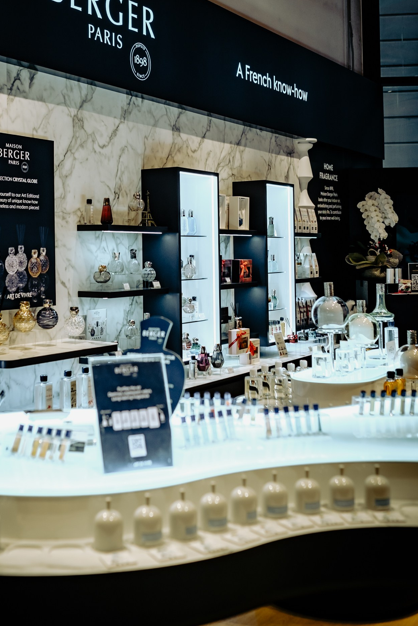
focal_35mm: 48
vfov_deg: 40.8
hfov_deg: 27.9
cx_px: 146
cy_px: 230
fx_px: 836
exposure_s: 1/250
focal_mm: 23
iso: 200
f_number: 2.8
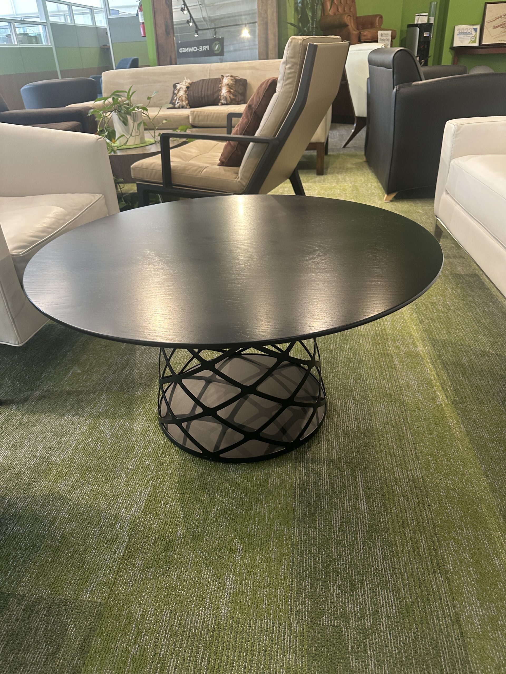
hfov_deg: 56.8
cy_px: 337
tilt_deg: -28.2
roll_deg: +3.7
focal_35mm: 24
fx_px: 468
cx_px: 253
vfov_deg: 71.6
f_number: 1.78
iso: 200
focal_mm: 6.86
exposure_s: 1/60
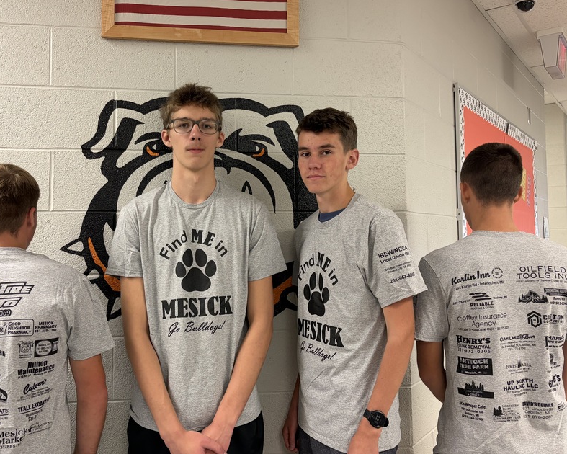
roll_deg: +1.2
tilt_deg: +3.8
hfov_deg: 54.0
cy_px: 206
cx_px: 246
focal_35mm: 33
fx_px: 554
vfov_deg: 44.5
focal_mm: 5.96
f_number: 1.6
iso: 250
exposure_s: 1/60
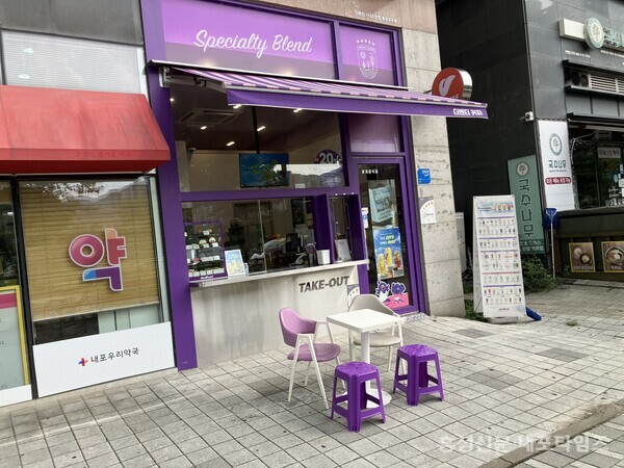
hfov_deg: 63.4
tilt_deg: +0.3
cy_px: 234
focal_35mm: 28
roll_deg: +3.7
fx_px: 505
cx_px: 312
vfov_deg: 49.7
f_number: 1.8
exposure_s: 1/415
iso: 32
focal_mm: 3.99
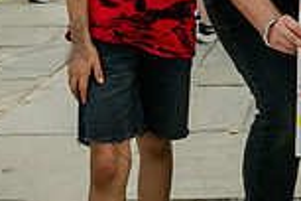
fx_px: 1037
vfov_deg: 10.6
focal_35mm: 124
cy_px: -127
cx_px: 432
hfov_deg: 15.4
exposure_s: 1/160
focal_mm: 26
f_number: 4.5
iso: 4000
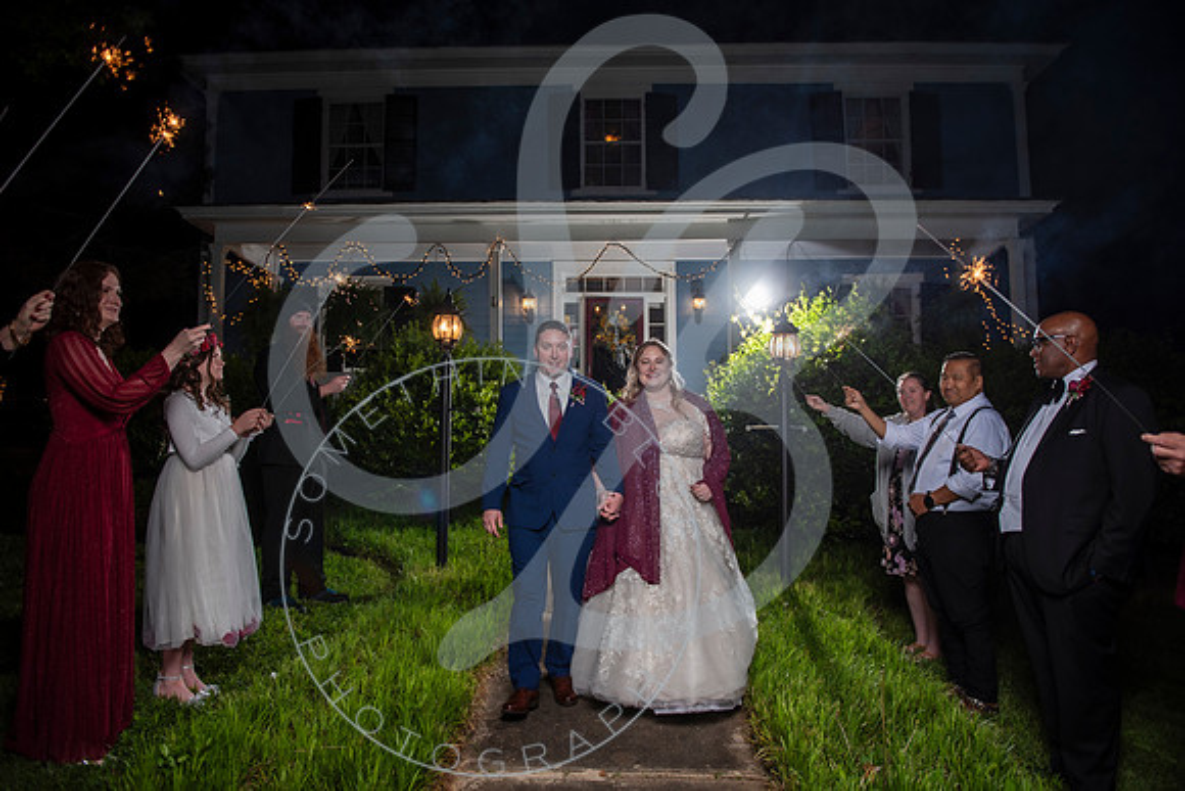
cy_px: 395
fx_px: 795
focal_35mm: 24
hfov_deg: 73.4
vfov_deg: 52.9
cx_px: 590
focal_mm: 24
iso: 100
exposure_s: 1/200
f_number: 2.8
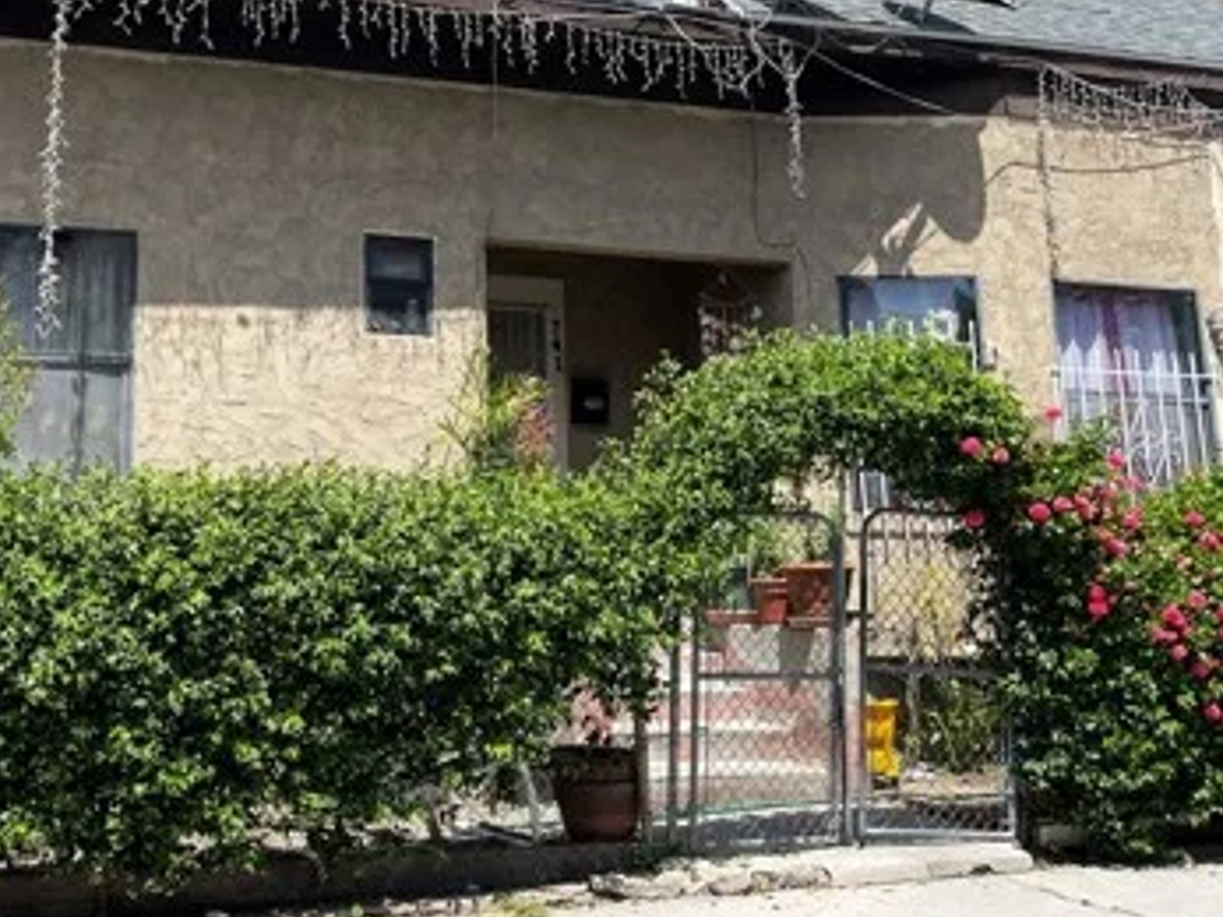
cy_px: 208
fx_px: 1695
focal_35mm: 48
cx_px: 307
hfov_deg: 38.6
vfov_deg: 29.7
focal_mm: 5.1
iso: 32
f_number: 1.6
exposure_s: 1/2717
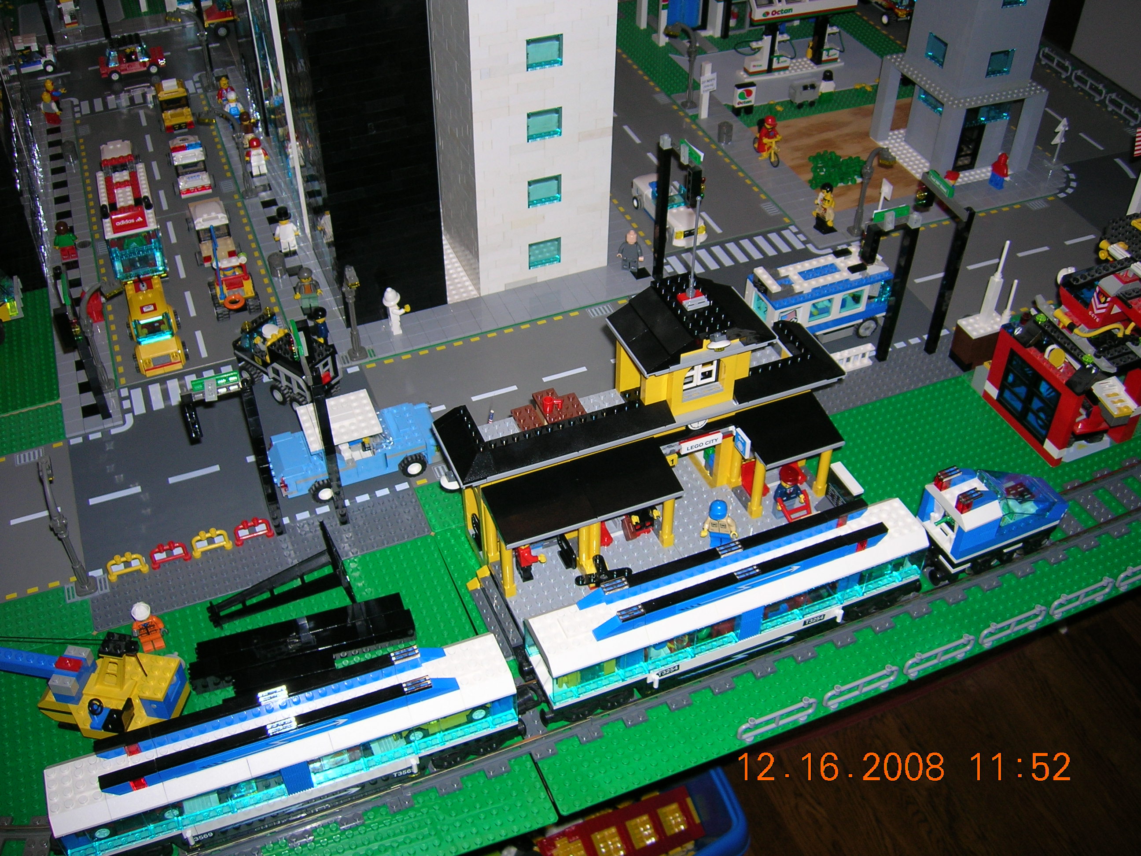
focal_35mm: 34
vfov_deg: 41.8
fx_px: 1121
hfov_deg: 54.0
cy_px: 428
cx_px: 570
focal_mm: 5.7
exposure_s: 1/60.1
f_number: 2.9
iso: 50
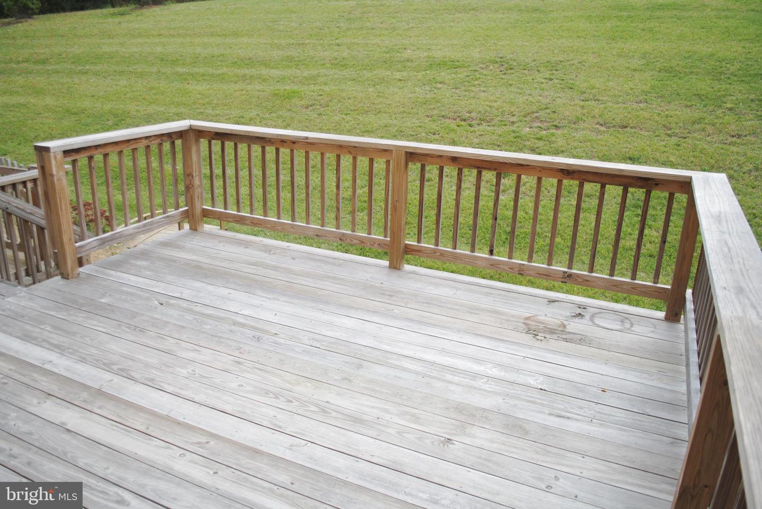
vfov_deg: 48.0
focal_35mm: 27
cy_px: 254
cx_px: 381
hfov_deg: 67.3
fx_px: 572
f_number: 3.5
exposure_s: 1/500
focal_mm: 18
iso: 110
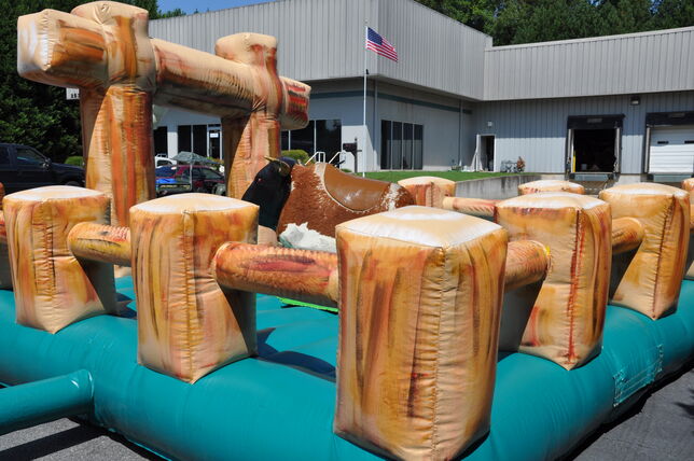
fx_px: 693
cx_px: 347
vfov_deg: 36.8
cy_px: 230
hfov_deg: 53.2
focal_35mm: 36
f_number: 10
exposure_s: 1/400
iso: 200
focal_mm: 24
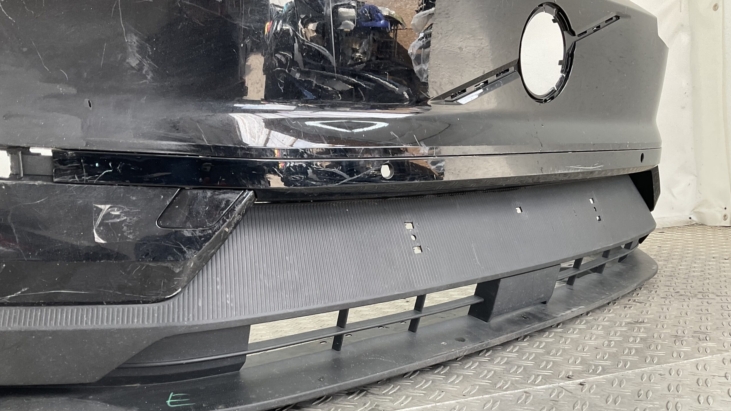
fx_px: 620
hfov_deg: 61.0
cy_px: 262
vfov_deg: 36.4
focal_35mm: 32
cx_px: 363
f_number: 1.8
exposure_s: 1/120
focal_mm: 3
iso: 40
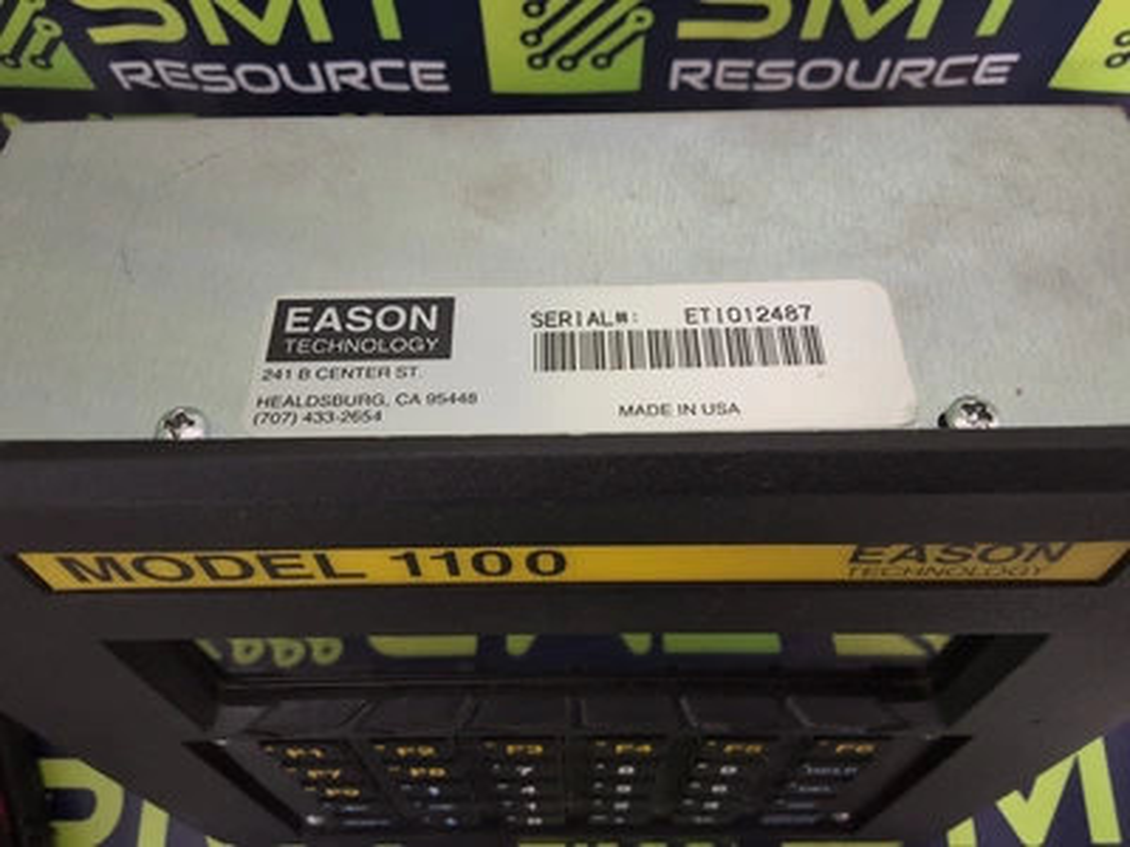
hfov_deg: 63.4
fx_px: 914
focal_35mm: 28
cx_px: 565
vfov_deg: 49.7
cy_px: 424
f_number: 1.9
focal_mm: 2.91
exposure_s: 1/24
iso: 250
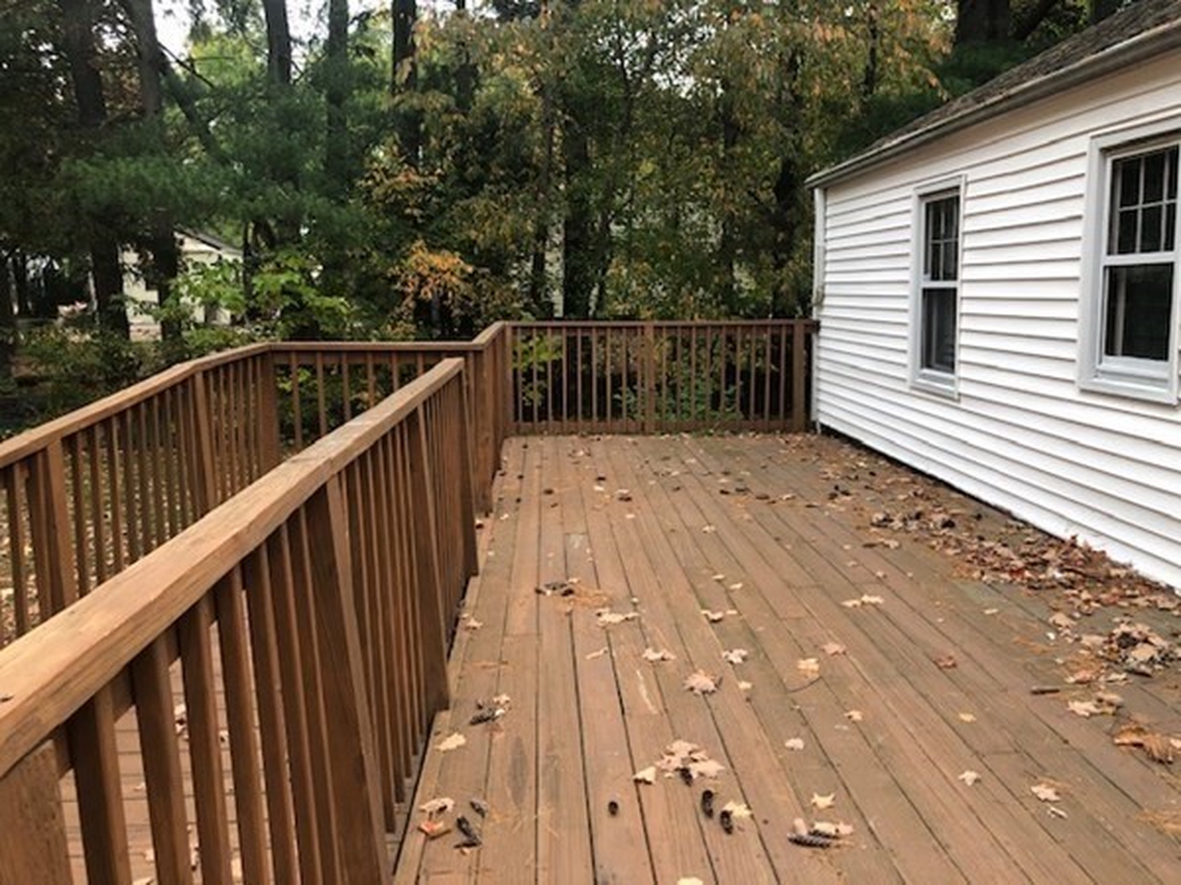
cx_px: 590
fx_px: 955
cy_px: 442
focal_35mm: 28
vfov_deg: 49.7
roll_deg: +1.1
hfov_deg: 63.4
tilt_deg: -9.9
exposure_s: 1/120
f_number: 1.8
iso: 40
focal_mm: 3.99
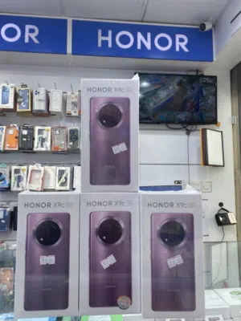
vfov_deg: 67.3
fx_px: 241
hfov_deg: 53.1
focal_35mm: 26
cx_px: 120
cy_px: 160
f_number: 1.8
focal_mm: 4.25
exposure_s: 1/204
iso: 32
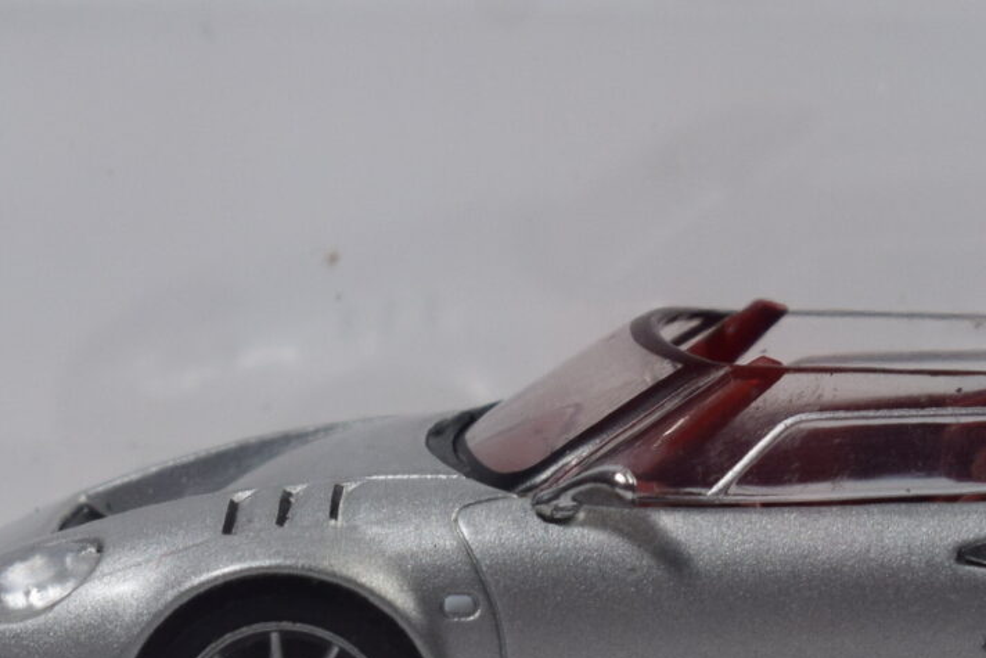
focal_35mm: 259
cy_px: 296
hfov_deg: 7.9
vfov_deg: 5.3
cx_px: 831
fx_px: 7095
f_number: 8
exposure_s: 1/60
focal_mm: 48
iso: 400
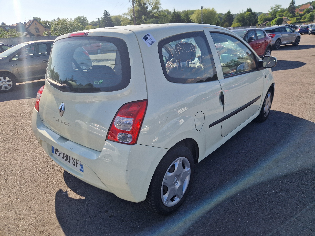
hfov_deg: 73.9
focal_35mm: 23
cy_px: 118
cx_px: 158
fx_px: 209
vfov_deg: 58.9
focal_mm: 5.4
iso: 50
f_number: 1.8
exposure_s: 1/1667
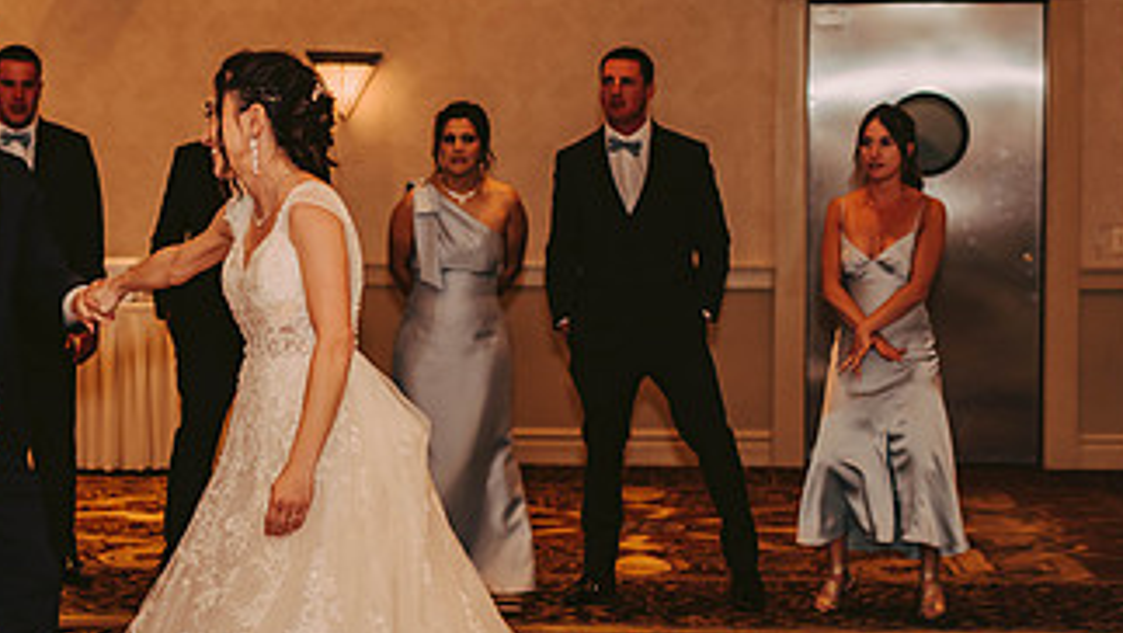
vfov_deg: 12.9
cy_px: 294
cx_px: 177
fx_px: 2800
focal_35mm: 94
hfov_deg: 22.3
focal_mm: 50
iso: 800
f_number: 2.5
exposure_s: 1/125
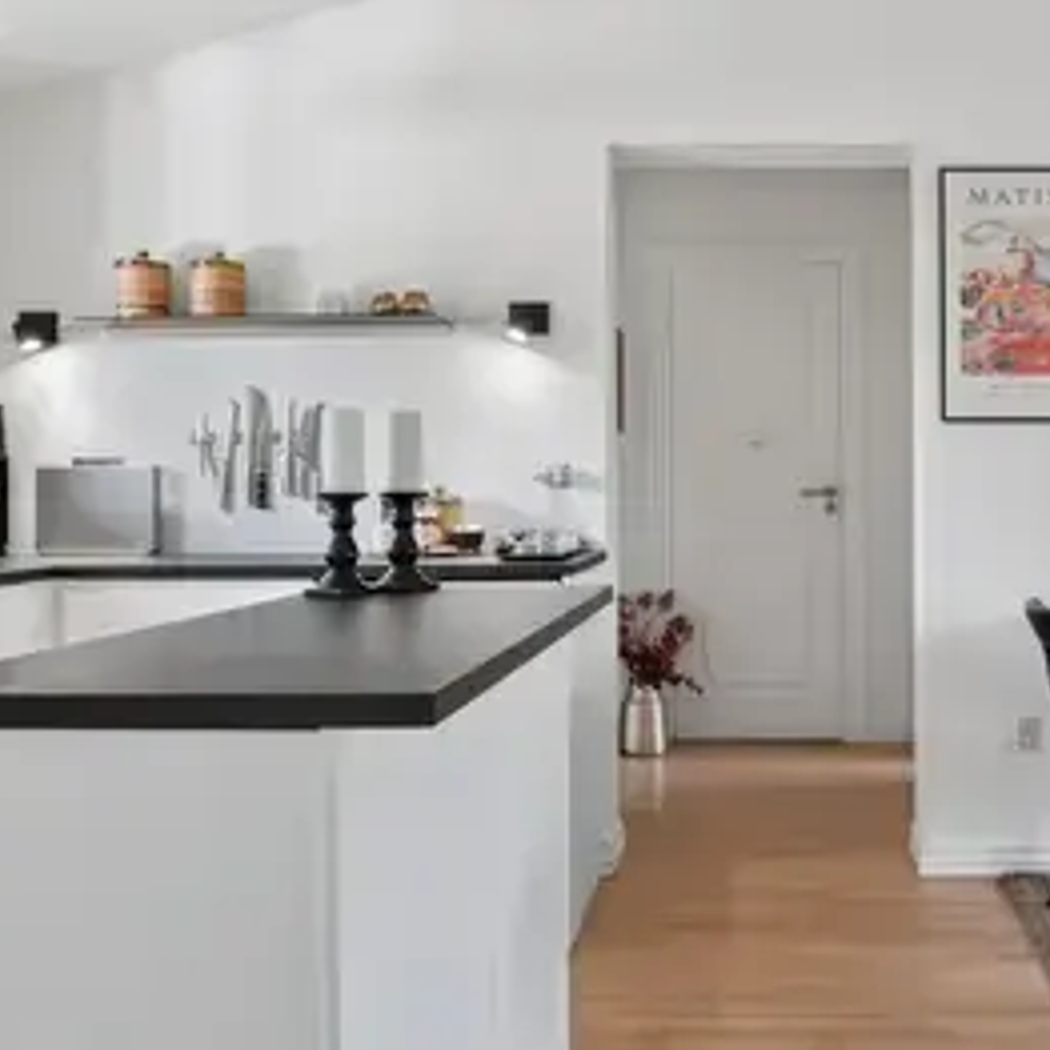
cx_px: 773
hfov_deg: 43.6
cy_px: 541
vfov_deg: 44.9
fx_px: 1270
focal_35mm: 37
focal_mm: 19
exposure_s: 1/6
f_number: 8
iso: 400
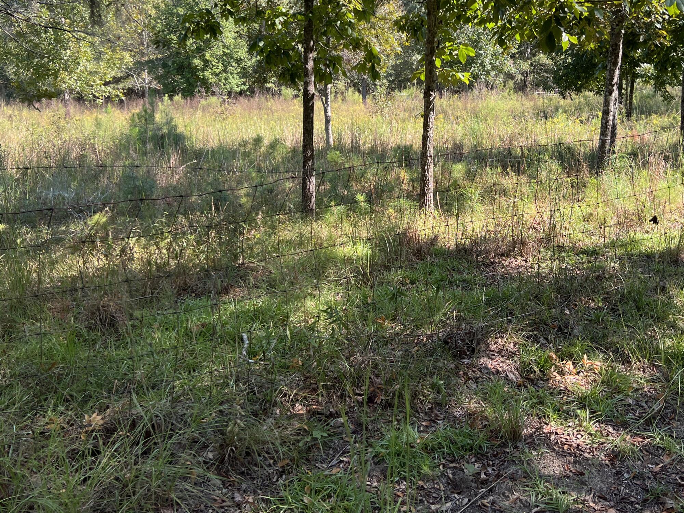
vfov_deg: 36.2
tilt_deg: -7.3
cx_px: 393
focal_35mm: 39
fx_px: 771
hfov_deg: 47.7
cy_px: 148
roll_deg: -0.6
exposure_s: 1/584
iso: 50
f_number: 1.5
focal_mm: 5.7
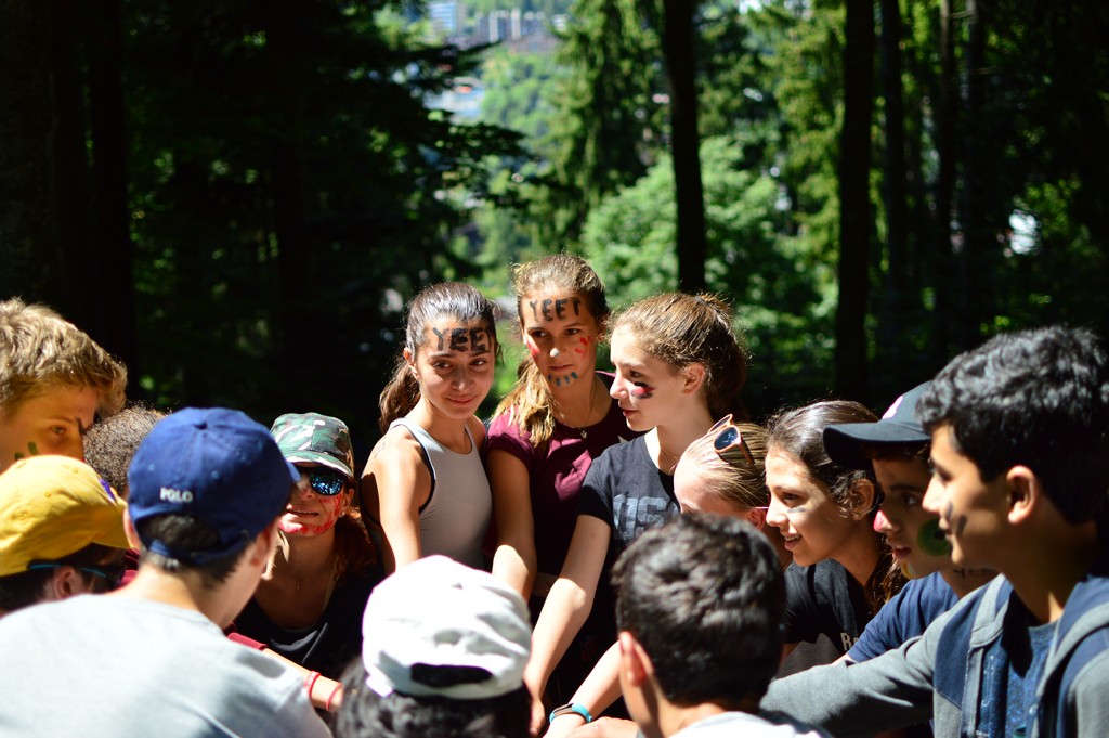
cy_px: 369
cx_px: 554
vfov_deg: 25.7
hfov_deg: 37.9
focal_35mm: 52
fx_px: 1616
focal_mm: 35
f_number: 1.8
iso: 200
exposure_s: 1/4000
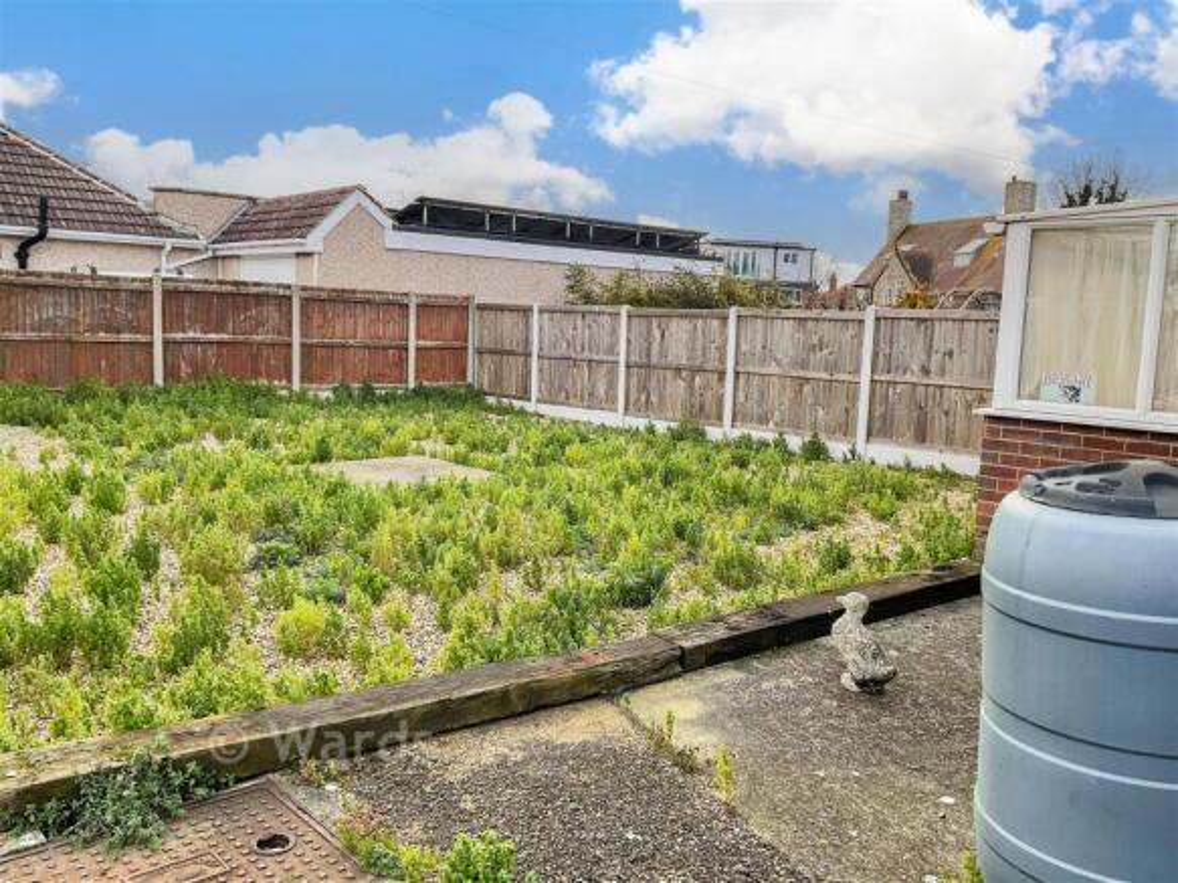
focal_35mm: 29
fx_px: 987
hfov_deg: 61.7
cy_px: 442
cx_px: 589
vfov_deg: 48.2
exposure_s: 1/200
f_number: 1.8
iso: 16
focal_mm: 3
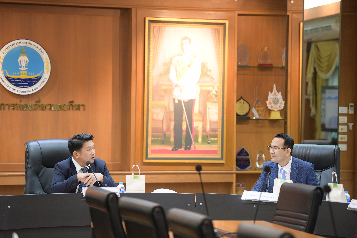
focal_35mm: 136
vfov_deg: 10.1
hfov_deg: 15.1
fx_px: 1349
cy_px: 119
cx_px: 178
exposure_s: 1/100
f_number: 2.8
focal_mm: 135
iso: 1250
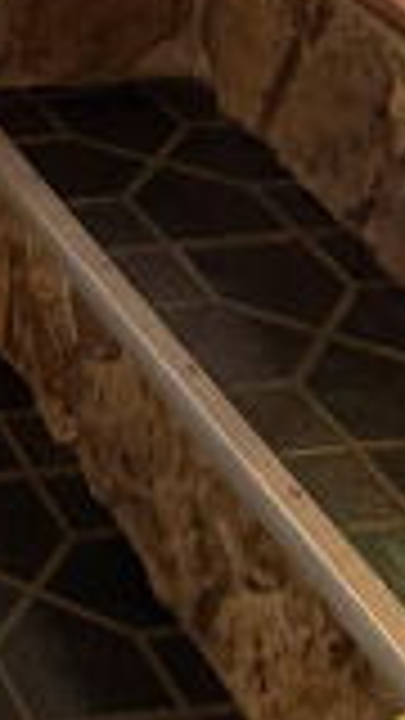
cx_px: -666
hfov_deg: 9.5
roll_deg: +2.4
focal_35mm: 109
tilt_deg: -10.6
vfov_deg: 16.8
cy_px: -511
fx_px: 2081
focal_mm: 6.76
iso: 400
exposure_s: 1/60
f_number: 1.78
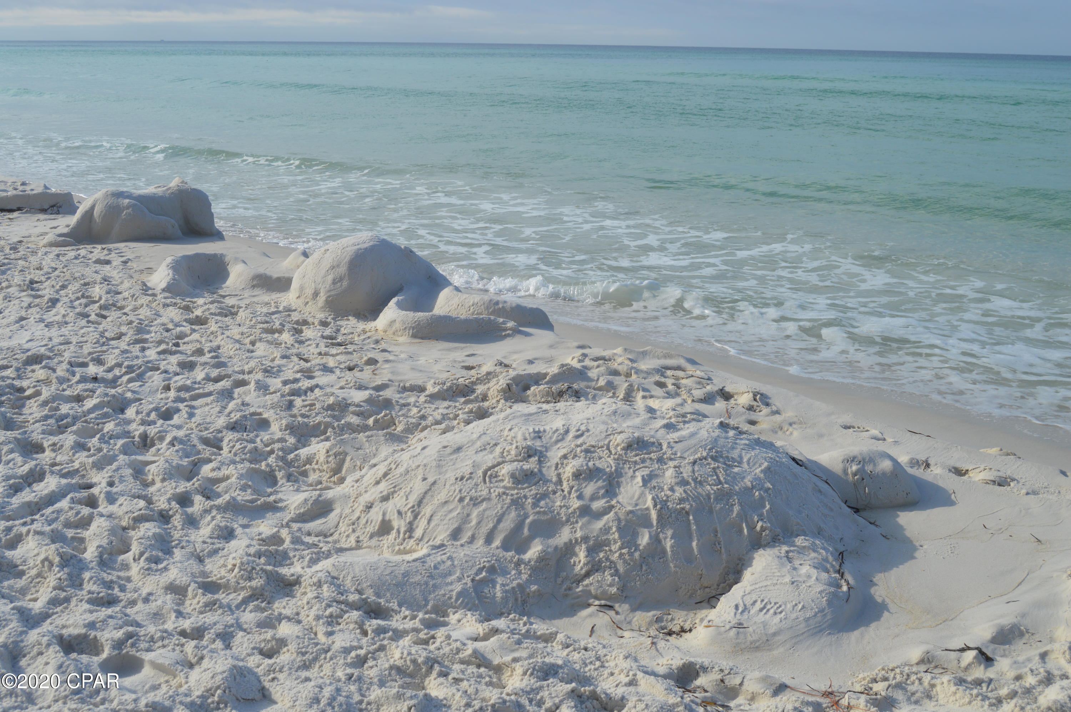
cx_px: 536
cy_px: 356
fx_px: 1159
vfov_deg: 34.1
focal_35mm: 39
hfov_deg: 49.6
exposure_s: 1/320
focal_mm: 26
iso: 100
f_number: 9
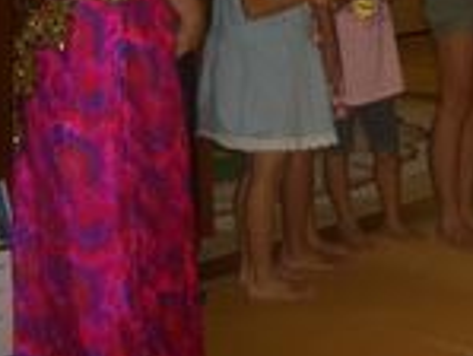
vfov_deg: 15.4
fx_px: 1285
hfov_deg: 20.0
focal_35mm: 94
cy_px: -32
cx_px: 511
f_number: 2.6
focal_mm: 5.8
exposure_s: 1/60
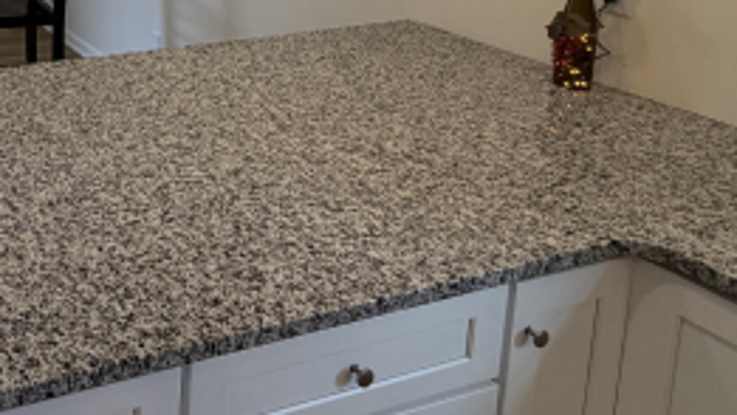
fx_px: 762
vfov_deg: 26.5
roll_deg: +2.0
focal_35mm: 39
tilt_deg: -11.4
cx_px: -66
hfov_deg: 41.5
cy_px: -102
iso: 125
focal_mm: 2.22
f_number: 2.2
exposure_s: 1/120
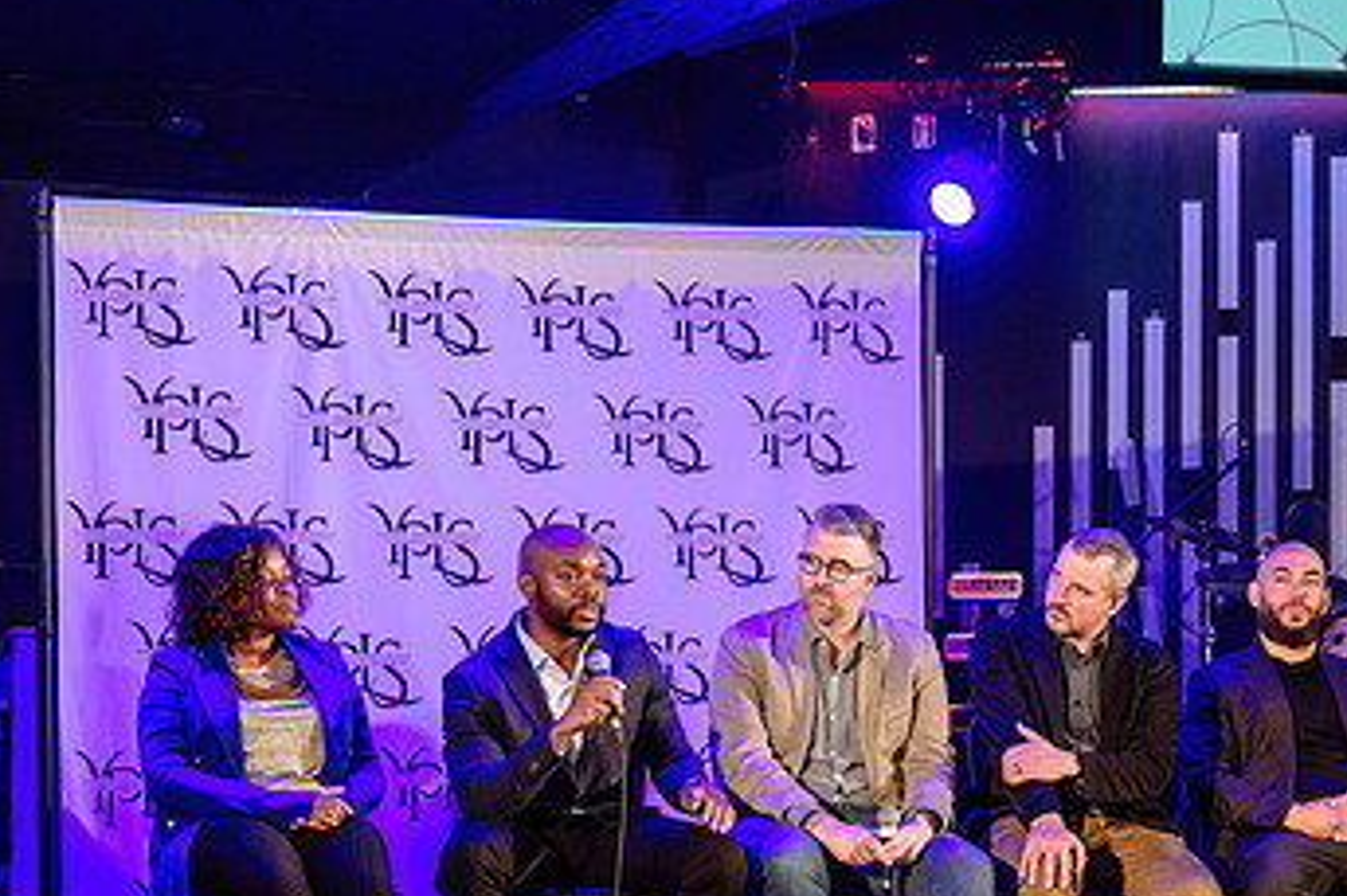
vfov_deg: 12.4
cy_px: 573
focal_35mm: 110
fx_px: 4114
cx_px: 722
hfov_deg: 18.6
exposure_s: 1/125
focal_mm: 58
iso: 1600
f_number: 4
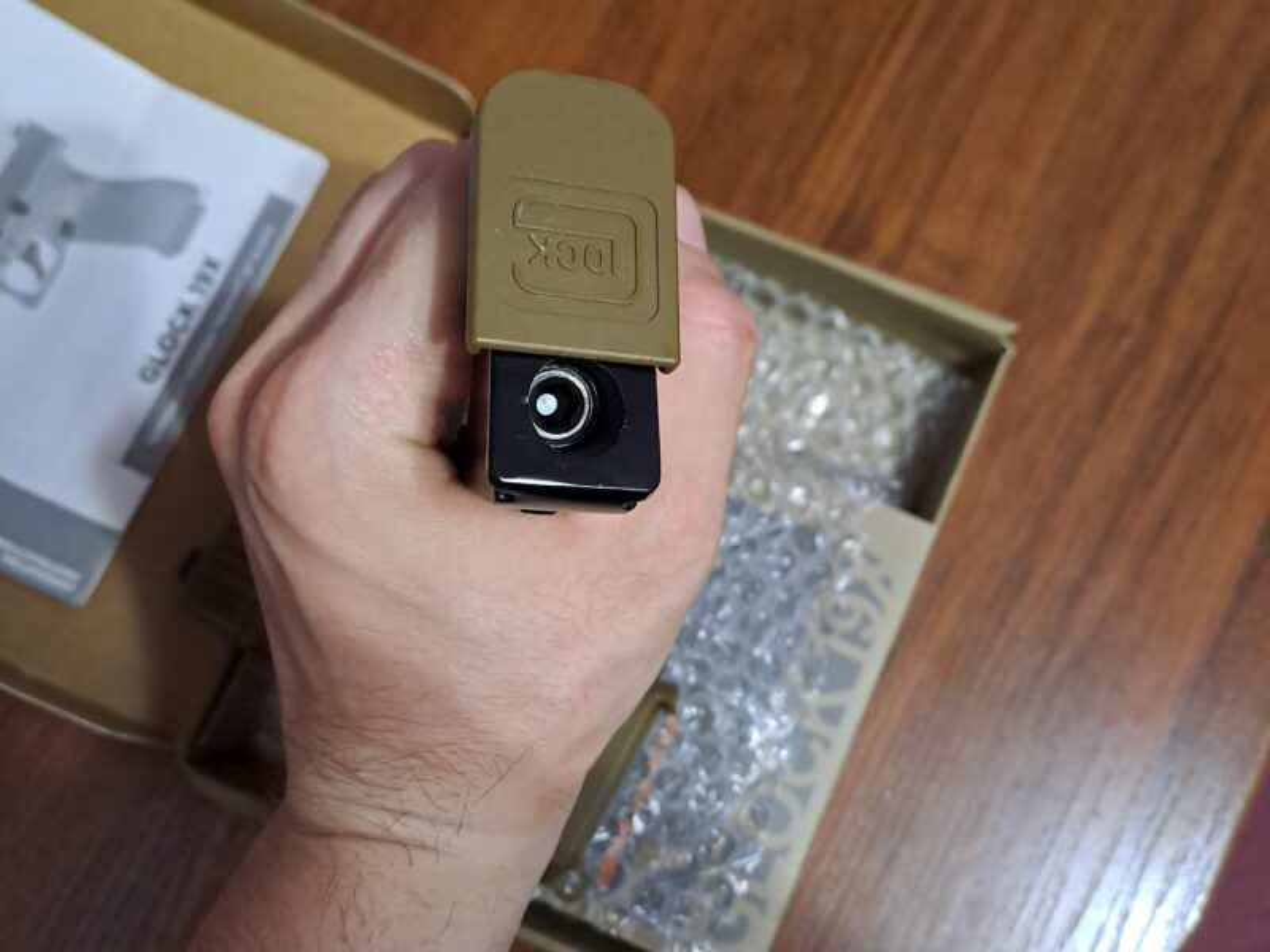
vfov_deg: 54.9
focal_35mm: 25
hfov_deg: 69.4
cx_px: 635
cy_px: 476
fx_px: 917
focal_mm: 4.65
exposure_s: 1/25
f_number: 1.8
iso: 320
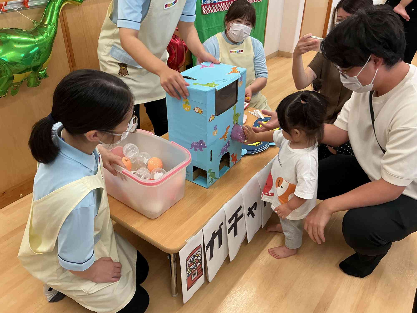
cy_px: 156
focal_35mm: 29
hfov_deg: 61.7
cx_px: 208
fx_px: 349
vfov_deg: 48.2
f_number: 1.8
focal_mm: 3
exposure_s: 1/50
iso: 40
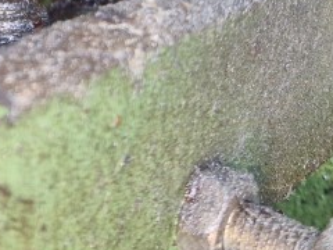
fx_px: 943
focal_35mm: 98
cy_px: -108
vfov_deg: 14.2
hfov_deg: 19.3
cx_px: -21
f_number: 1.8
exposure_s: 1/25
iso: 300
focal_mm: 5.4
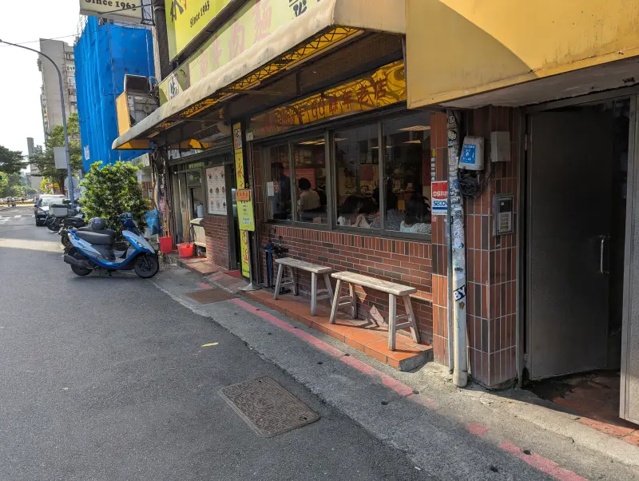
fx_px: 444
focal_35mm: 24
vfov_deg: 56.9
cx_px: 320
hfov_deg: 71.5
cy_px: 240
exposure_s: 1/740
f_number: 1.85
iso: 40
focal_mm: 6.81
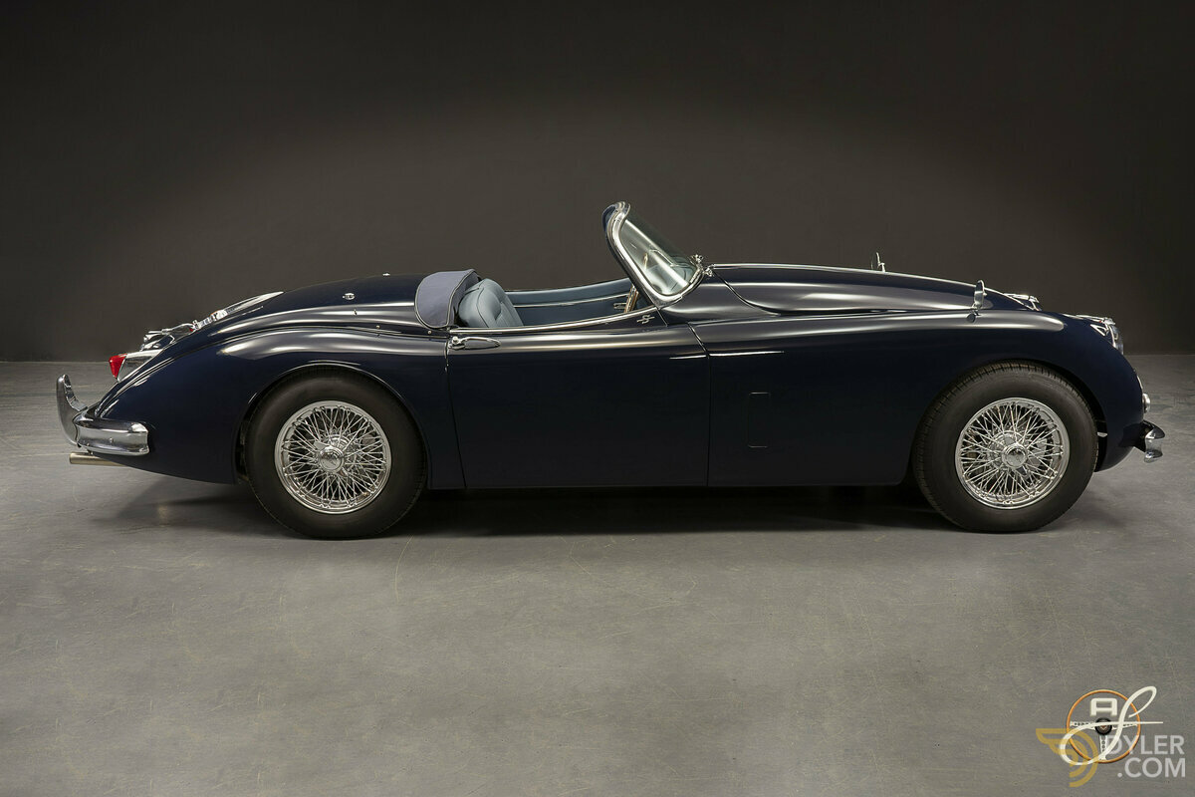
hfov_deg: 58.7
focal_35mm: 32
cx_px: 598
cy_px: 398
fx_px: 1062
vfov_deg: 41.1
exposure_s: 1/1.25
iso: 250
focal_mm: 32
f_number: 8
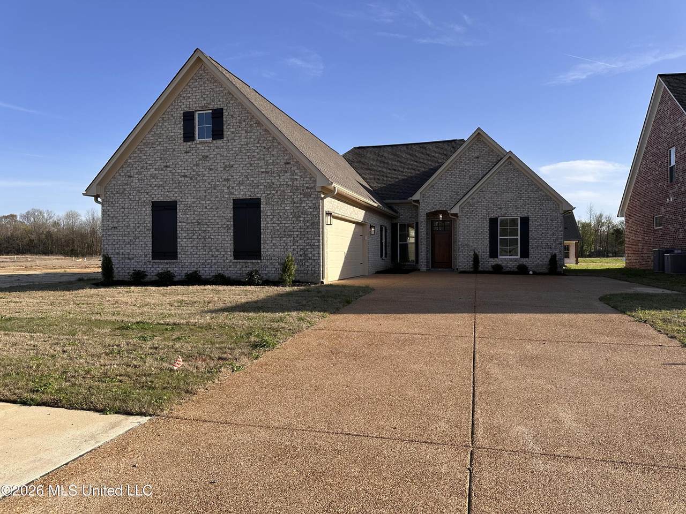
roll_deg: +0.0
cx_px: 343
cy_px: 257
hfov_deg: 71.6
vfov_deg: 56.8
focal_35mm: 24
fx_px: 476
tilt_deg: +1.0
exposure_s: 1/3356
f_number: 1.78
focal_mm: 6.86
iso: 80
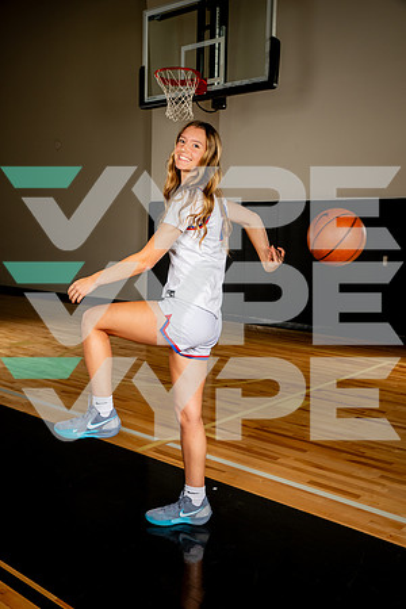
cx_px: 203
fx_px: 609
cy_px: 304
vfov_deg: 53.1
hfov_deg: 36.9
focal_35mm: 36
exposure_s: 1/400
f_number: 8
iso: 250
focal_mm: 36
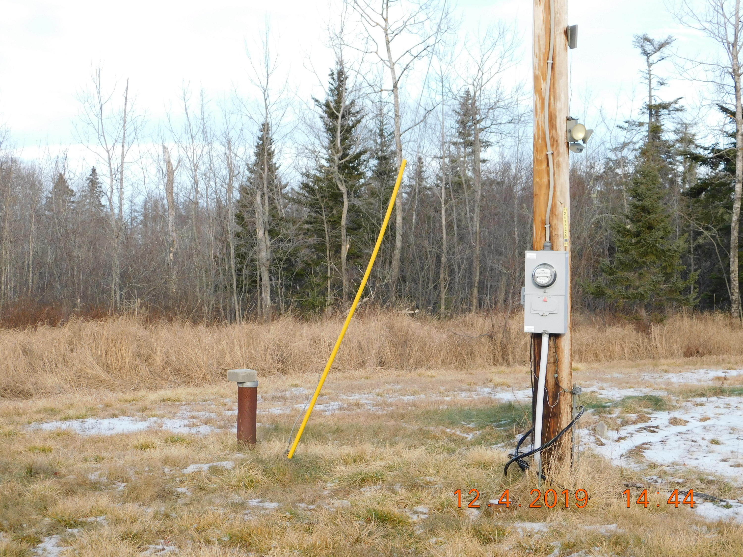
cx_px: 372
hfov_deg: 29.4
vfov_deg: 22.3
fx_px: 1417
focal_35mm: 66
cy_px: 278
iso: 125
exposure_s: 1/250
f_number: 4.2
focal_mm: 11.7
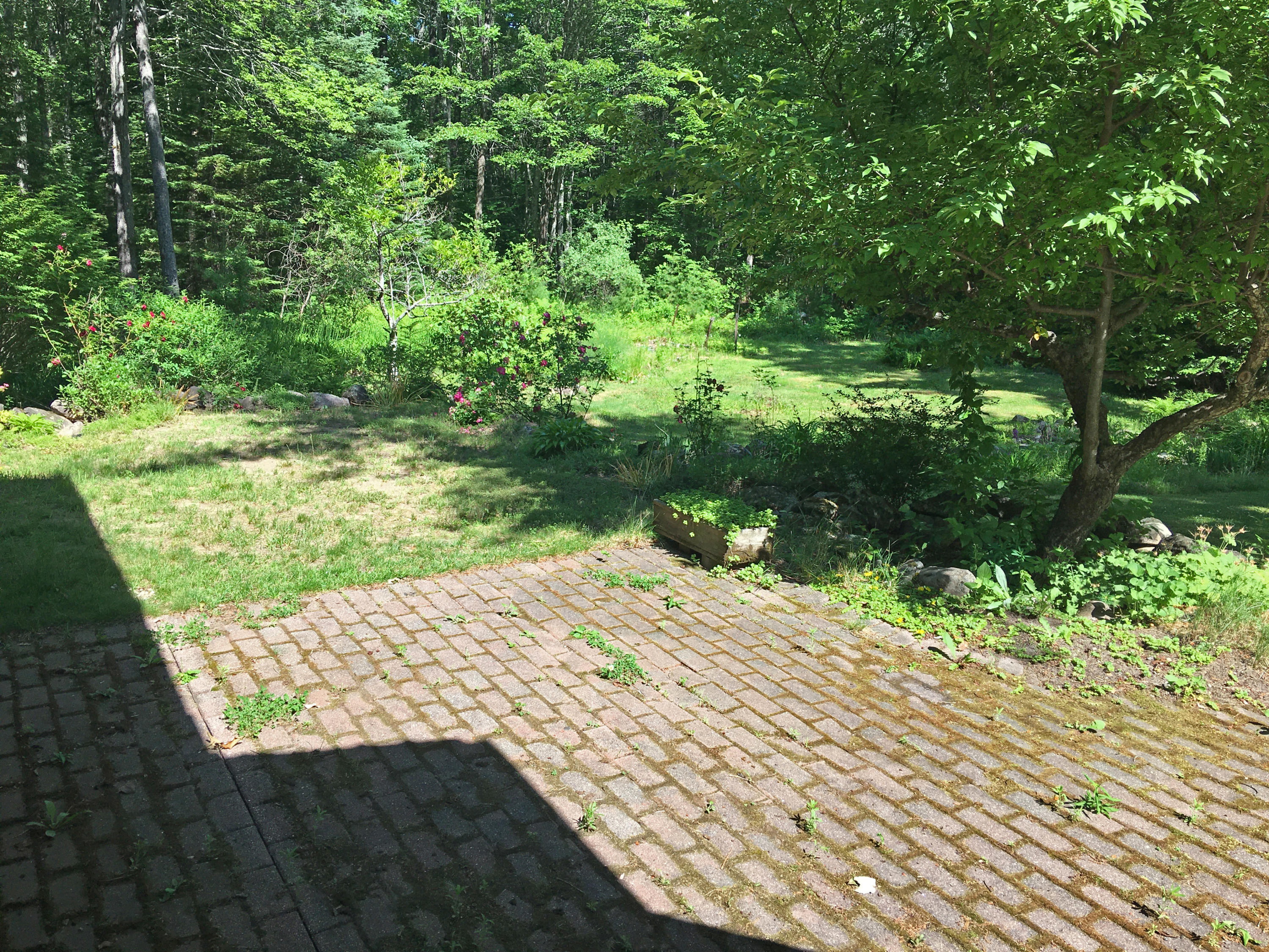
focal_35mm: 29
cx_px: 634
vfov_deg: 48.2
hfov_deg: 61.7
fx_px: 1063
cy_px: 476
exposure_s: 1/516
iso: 25
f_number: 2.2
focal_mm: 4.15
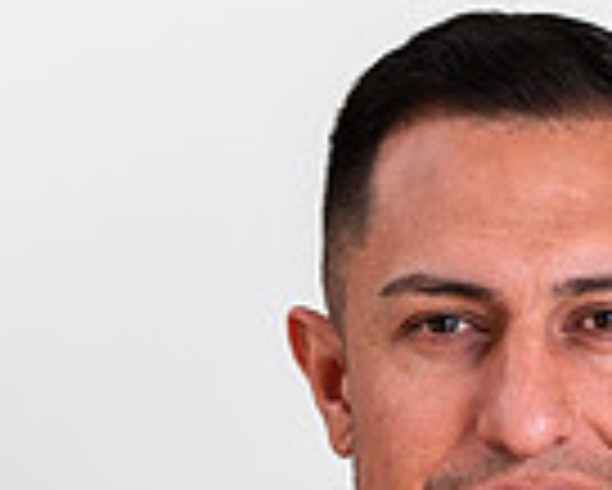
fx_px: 4767
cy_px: 832
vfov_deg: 5.8
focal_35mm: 263
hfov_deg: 7.3
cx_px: 500
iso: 50
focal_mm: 85
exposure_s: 1/160
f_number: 2.8
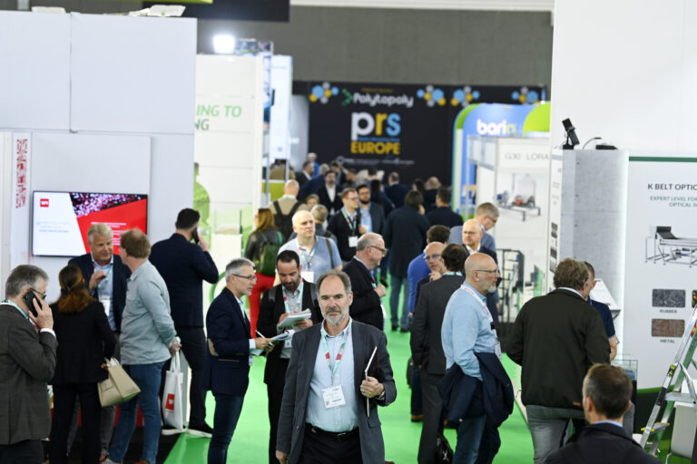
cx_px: 348
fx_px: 2246
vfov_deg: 11.8
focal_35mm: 116
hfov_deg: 17.6
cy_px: 232
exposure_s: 1/320
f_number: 4.5
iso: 1600
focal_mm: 116
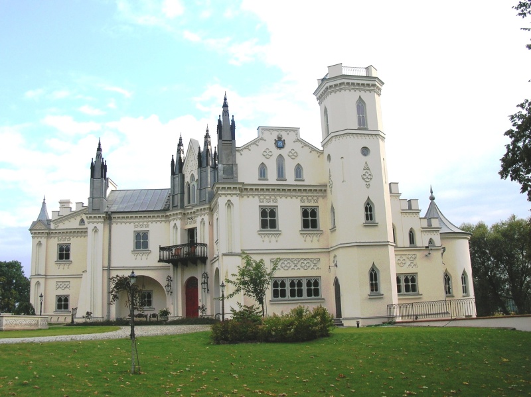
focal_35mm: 36
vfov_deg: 39.6
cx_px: 266
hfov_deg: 51.4
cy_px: 198
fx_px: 552
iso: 50
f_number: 3.7
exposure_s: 1/405
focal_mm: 6
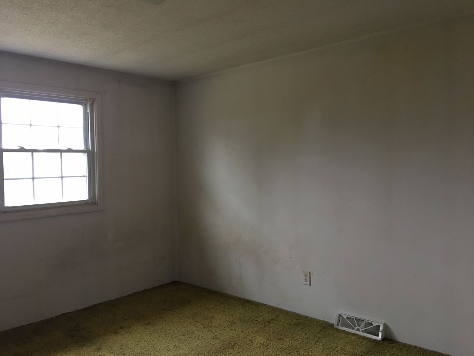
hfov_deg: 61.7
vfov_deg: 48.2
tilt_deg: -0.8
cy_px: 178
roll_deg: +0.4
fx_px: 397
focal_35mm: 29
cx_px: 237
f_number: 2.2
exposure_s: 1/4
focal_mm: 4.15
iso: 100
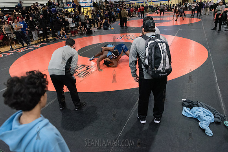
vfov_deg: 53.2
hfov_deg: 73.7
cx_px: 114
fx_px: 152
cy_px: 76
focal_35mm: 24
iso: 8000
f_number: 3.2
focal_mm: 24
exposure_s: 1/500
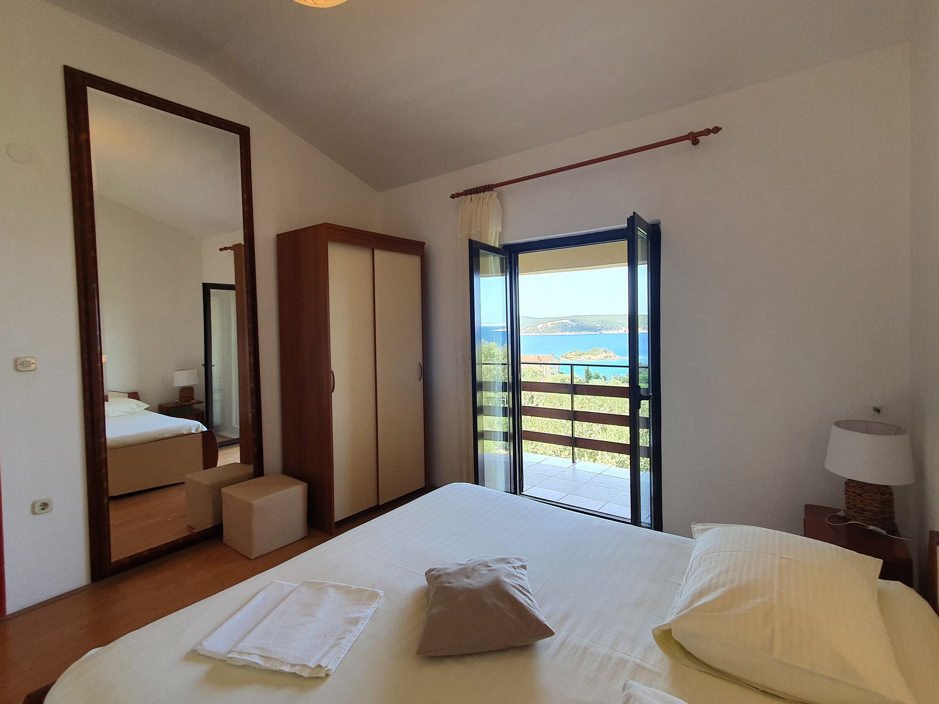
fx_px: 434
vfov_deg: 78.1
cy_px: 340
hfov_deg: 94.5
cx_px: 476
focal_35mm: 16
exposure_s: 1/100
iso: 50
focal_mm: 1.8
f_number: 2.2
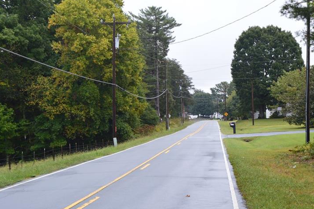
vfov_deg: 16.6
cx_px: 211
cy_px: 128
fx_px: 715
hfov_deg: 24.6
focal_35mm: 82
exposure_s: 1/80
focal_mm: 38
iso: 400
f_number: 8
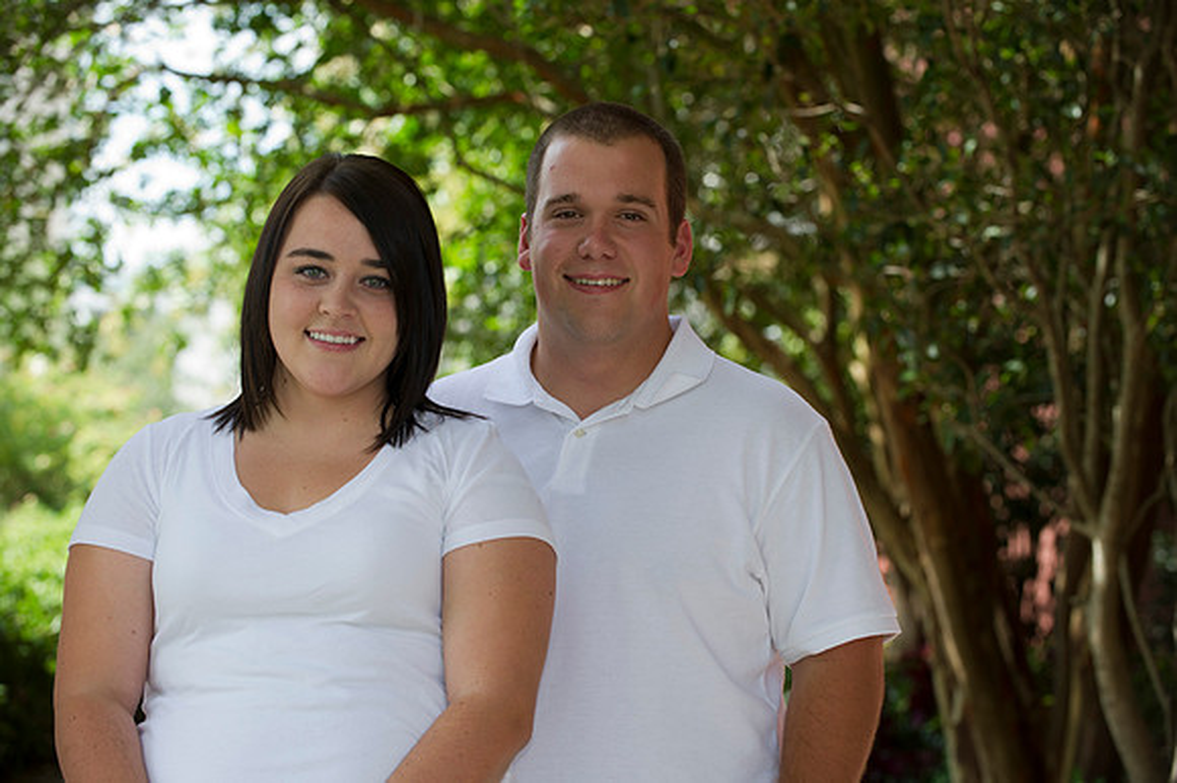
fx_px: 3202
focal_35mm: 98
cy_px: 392
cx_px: 588
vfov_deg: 13.9
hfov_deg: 20.8
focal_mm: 98
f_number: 4.5
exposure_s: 1/125
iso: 200
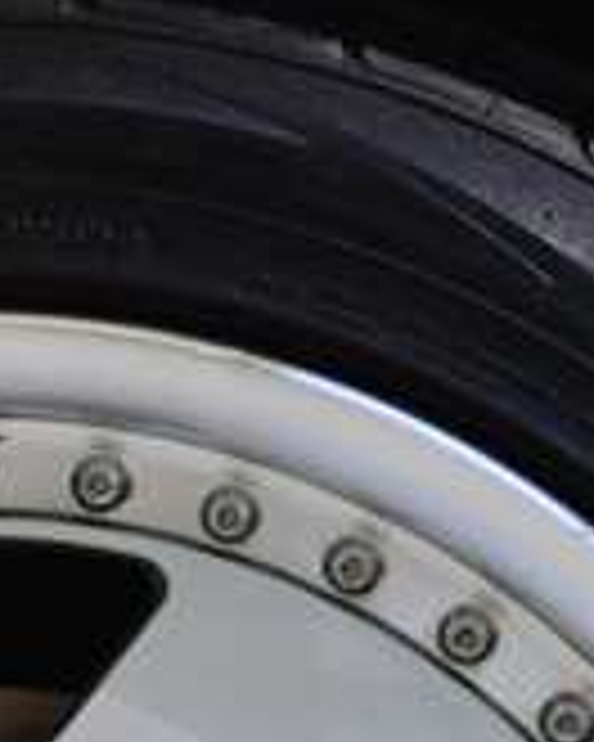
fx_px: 14394
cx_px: 50
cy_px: 1210
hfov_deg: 2.4
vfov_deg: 2.9
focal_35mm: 655
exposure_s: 1/200
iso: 200
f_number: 4
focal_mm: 120
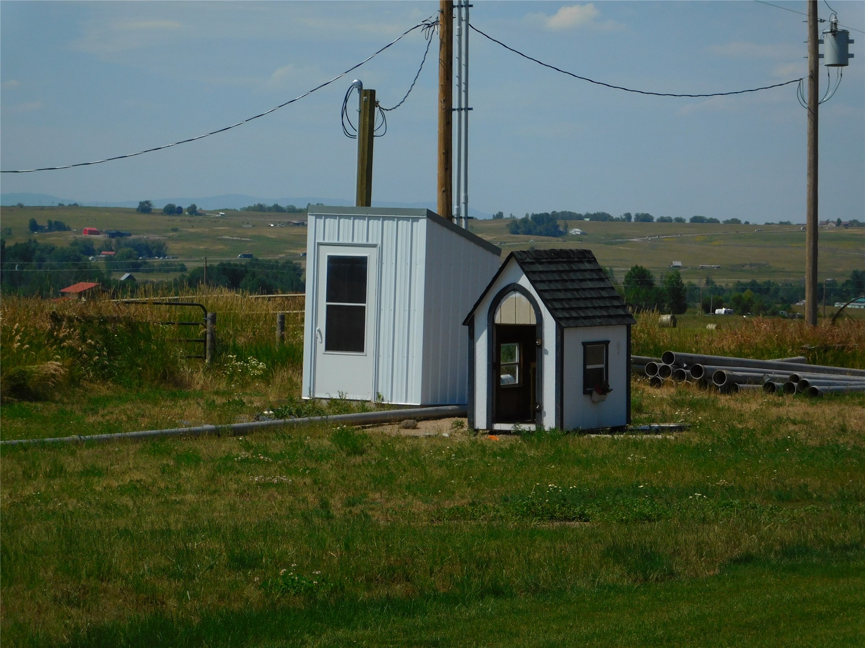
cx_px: 432
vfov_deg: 10.0
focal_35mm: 148
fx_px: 3698
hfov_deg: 13.3
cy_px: 324
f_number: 10.2
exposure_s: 1/400
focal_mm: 26.3
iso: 125
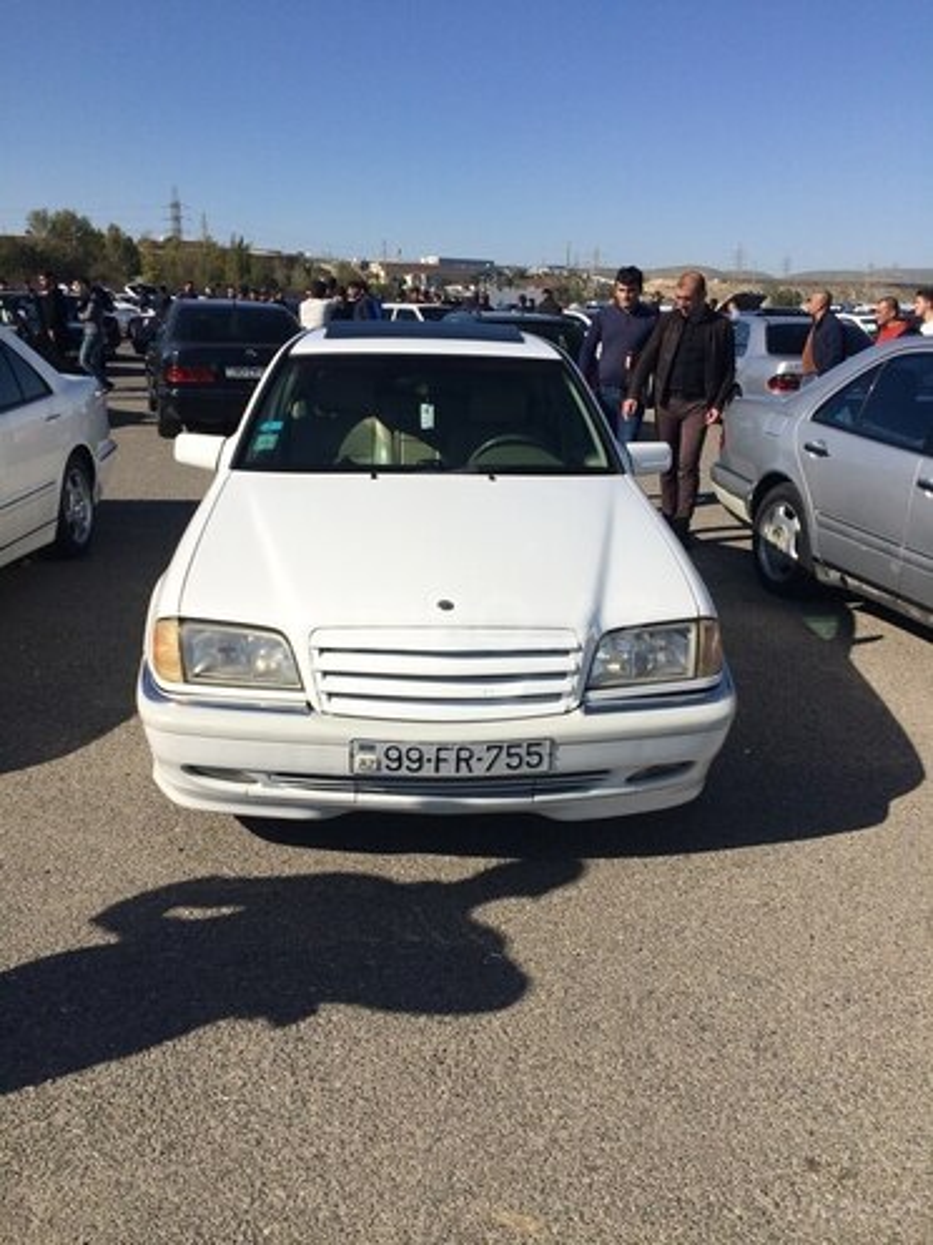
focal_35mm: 29
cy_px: 622
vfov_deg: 61.7
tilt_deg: -15.8
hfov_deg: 48.2
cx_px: 466
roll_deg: +1.8
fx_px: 1042
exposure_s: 1/3425
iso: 32
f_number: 2.2
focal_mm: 4.15
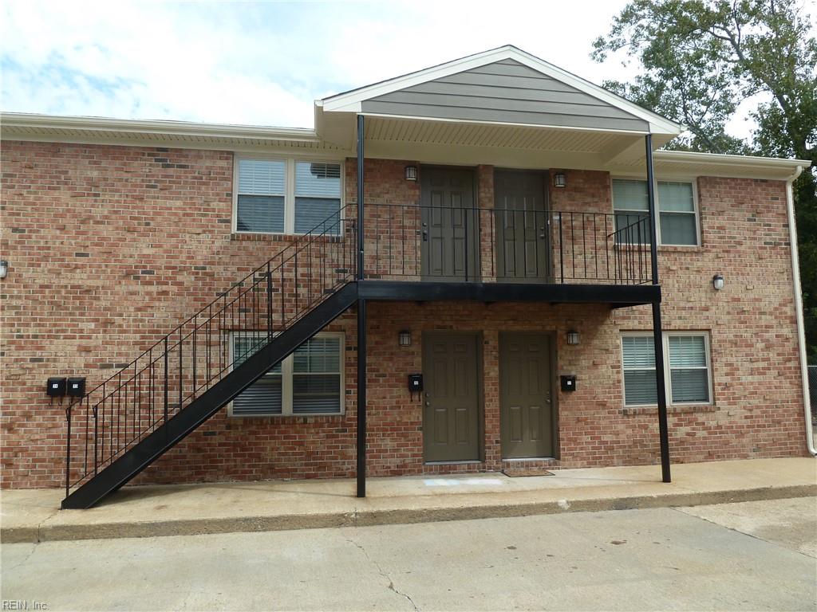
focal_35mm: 25
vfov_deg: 54.9
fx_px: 590
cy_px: 306
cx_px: 408
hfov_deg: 69.4
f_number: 4
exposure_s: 1/250
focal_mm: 4.1
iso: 80
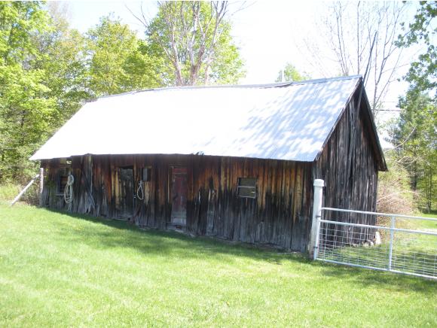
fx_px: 455
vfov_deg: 39.7
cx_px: 218
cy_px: 164
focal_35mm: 36
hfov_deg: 51.3
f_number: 3.5
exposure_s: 1/110
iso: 64
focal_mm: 6.3
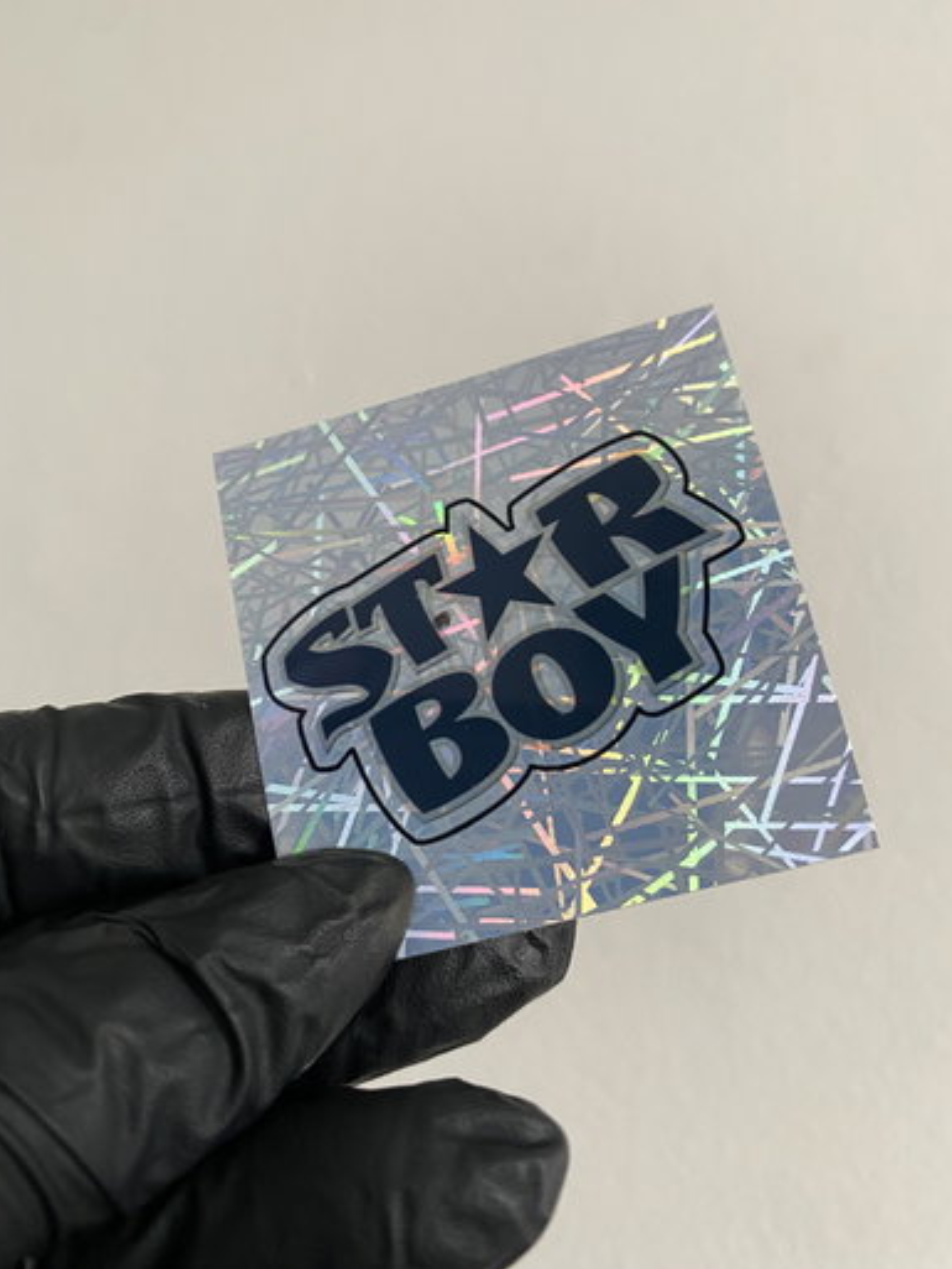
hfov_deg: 53.1
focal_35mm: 26
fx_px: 953
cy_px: 617
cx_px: 462
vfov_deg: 67.3
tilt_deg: +11.8
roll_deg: -10.2
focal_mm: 4.25
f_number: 1.8
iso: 100
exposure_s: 1/44
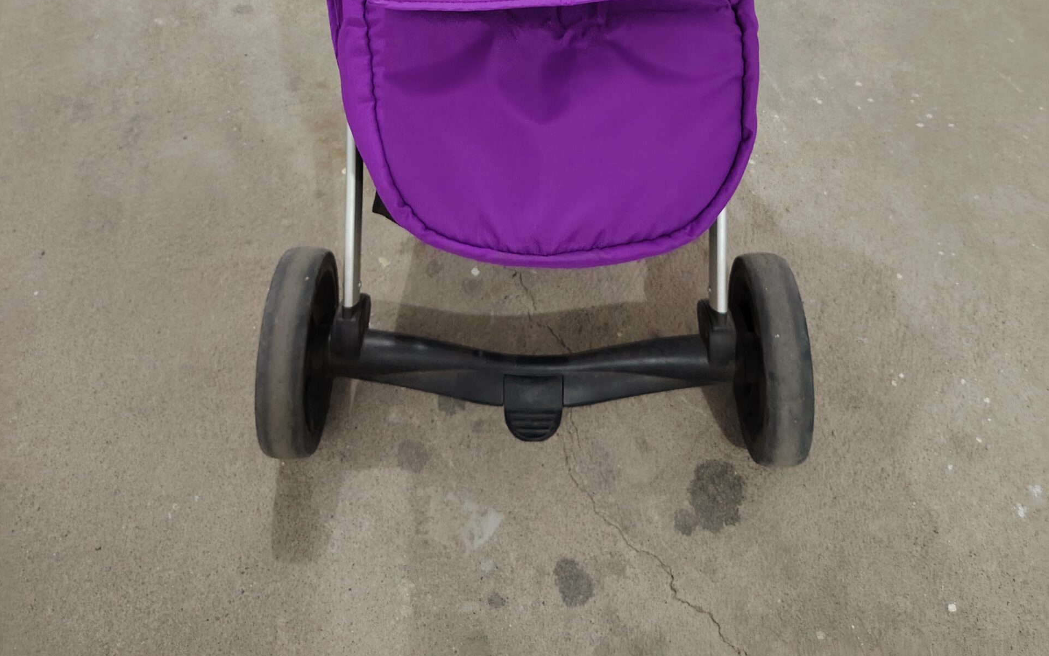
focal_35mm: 34
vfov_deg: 33.2
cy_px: -43
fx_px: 972
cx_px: 525
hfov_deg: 56.7
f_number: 1.75
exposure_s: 1/20
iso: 1850
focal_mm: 5.25
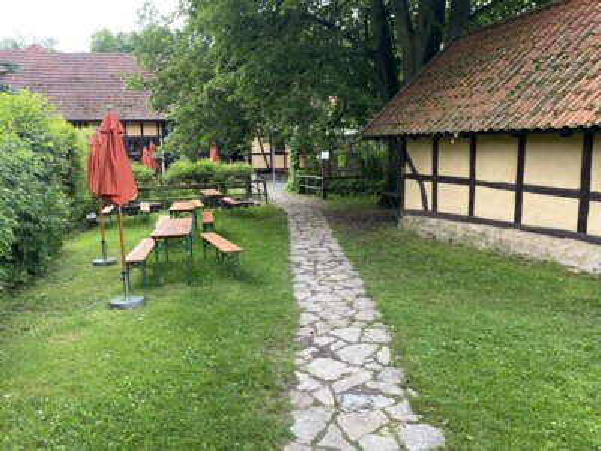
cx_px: 300
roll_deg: +1.2
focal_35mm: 26
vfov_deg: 53.1
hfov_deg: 67.3
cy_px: 226
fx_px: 451
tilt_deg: -9.5
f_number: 1.8
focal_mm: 4.25
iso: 32
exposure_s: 1/127
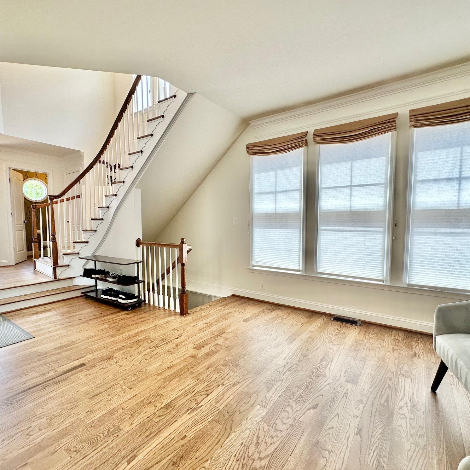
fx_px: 261
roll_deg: +0.5
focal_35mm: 17
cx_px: 235
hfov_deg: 84.0
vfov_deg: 84.0
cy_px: 241
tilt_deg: -3.9
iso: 64
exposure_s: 1/120
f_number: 2.2
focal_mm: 2.22
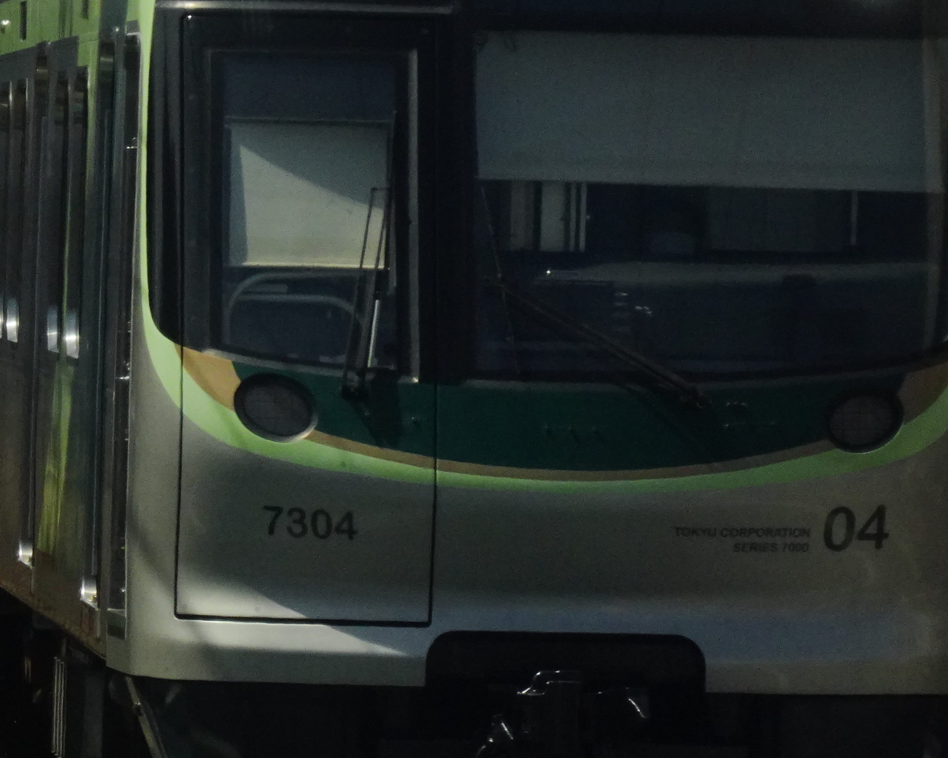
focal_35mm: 600
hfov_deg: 3.2
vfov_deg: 2.6
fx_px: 16836
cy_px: 354
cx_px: 246
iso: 200
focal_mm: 54.2
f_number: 6.3
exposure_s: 1/250
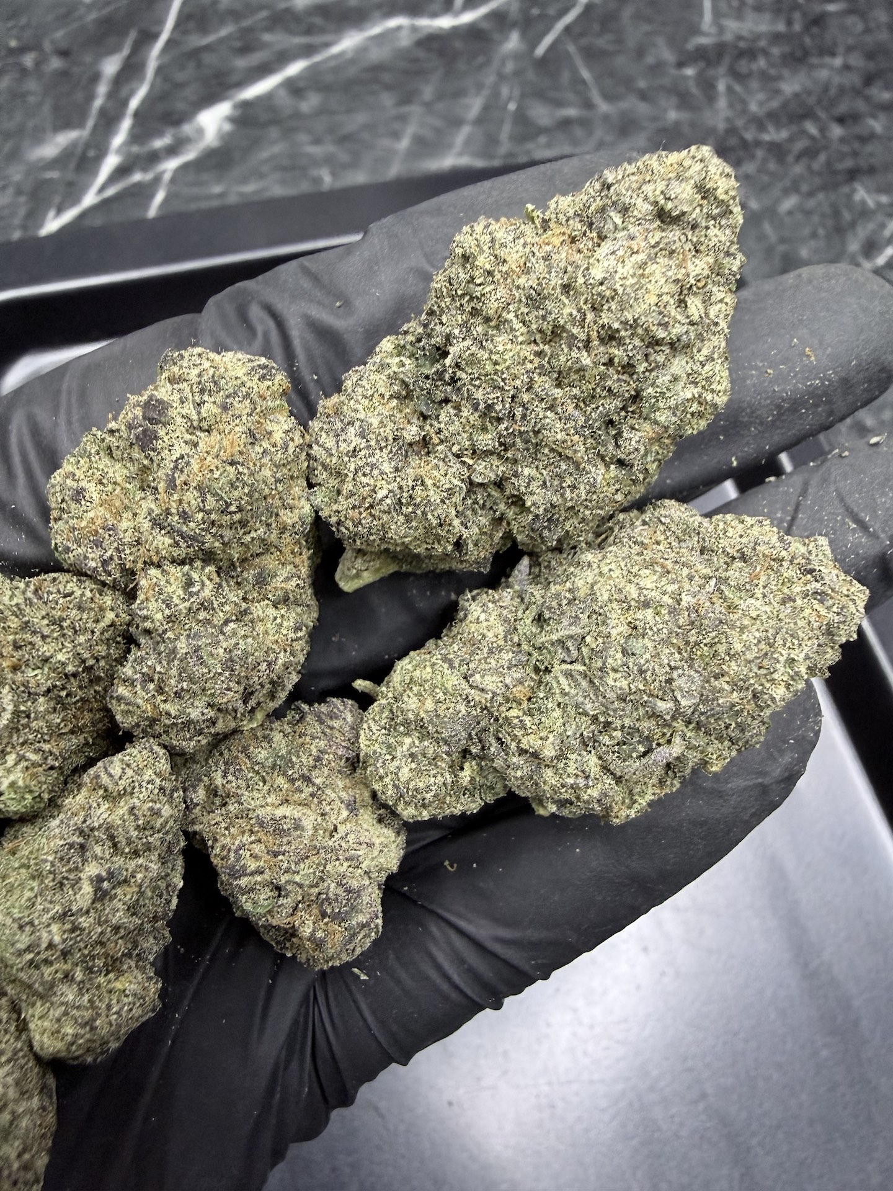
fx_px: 826
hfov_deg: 56.8
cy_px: 596
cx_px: 446
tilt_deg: -65.5
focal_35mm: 24
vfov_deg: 71.6
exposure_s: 1/50
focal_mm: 2.22
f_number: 2.2
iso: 160
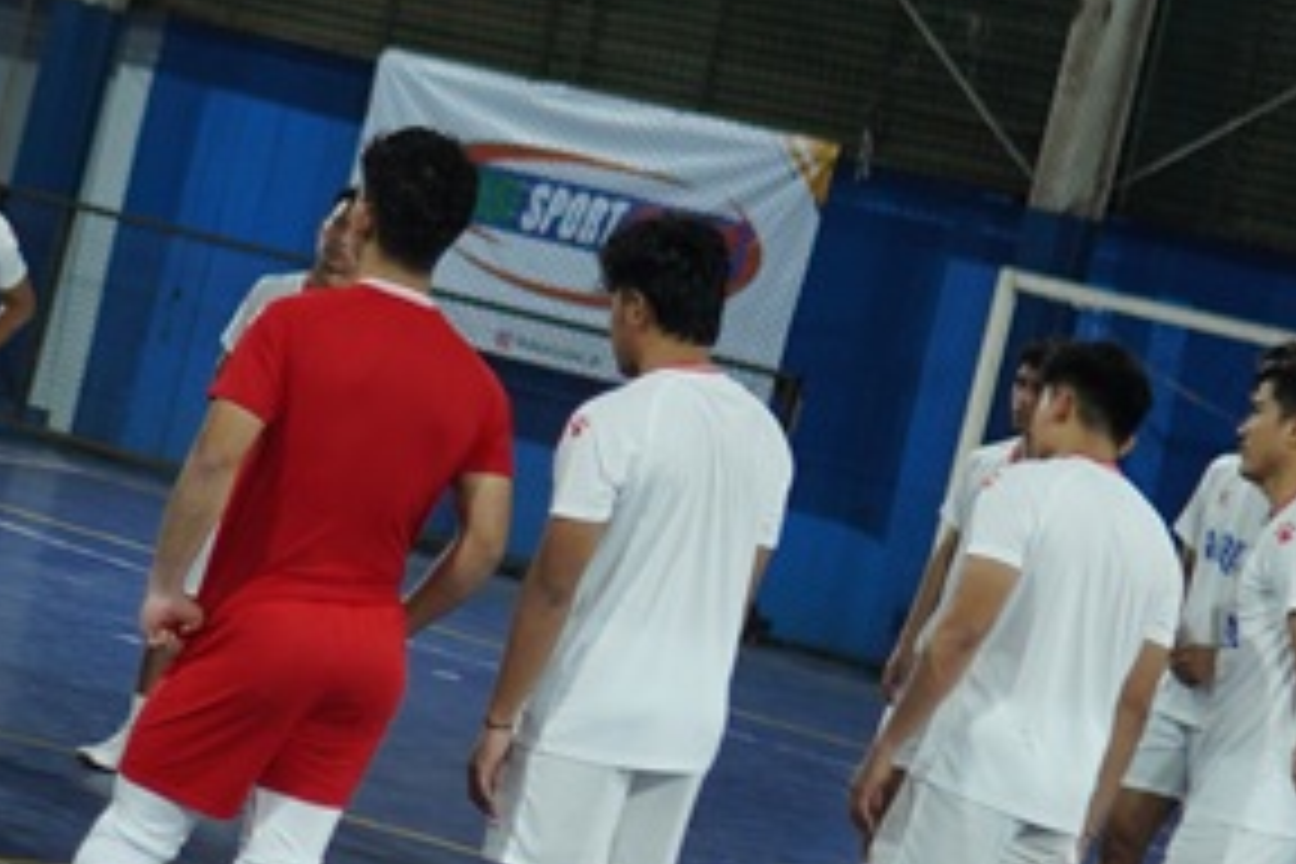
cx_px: 54
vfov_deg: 8.8
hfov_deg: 13.0
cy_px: 346
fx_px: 5616
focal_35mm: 156
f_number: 1.4
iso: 250
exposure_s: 1/125
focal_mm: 30
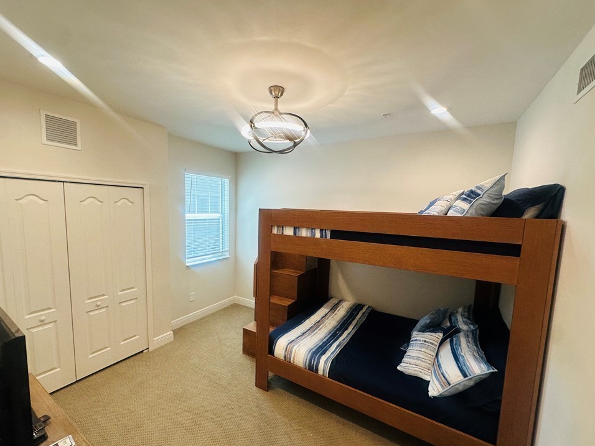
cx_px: 288
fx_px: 258
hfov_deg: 98.1
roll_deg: -1.6
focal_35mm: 15
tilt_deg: -5.7
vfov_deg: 81.7
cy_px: 233
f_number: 2.2
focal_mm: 2.22
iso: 160
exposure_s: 1/120
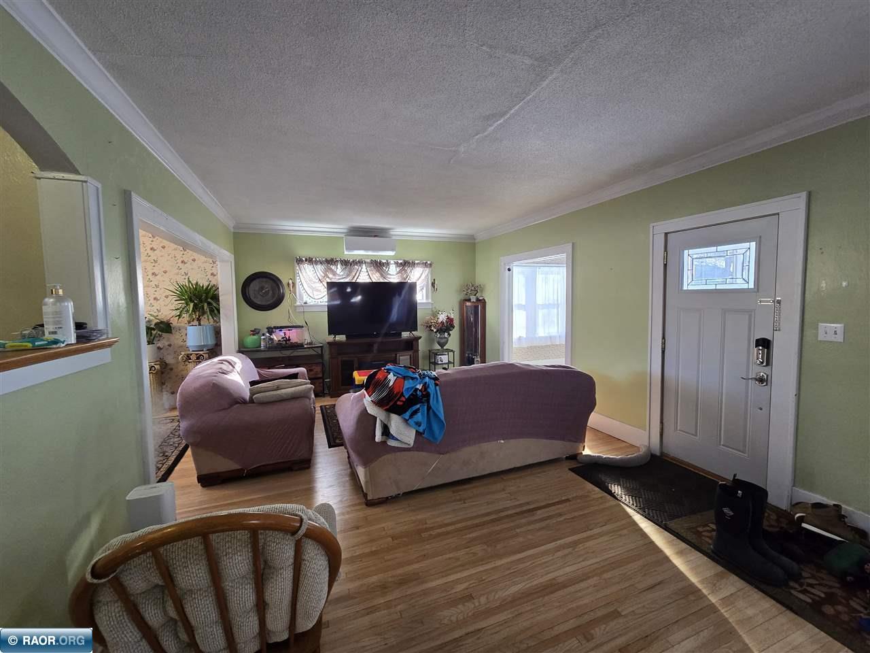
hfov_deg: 106.2
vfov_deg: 89.9
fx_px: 327
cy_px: 326
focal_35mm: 13
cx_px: 435
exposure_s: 1/60
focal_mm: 2.2
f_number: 2.2
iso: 160
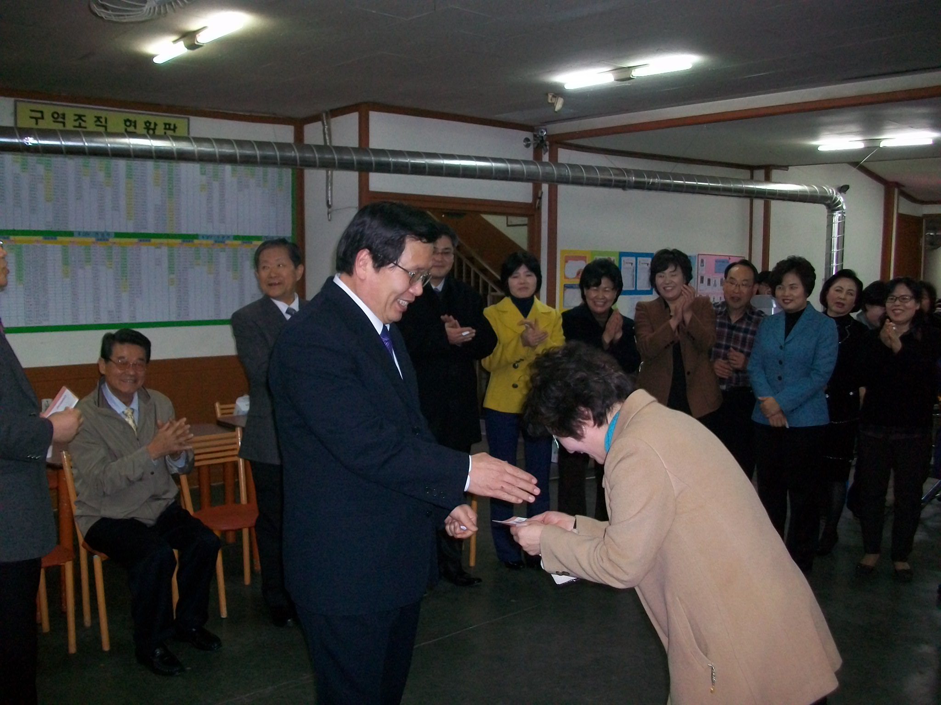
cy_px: 352
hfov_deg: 56.8
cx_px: 470
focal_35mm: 32
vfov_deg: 44.2
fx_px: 870
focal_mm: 5.7
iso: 160
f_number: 2.8
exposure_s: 1/60
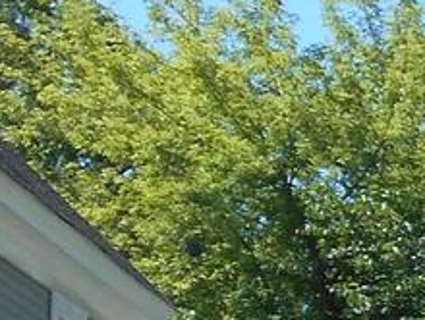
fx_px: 2572
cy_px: 437
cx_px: 1339
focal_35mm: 209
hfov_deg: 7.9
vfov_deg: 7.1
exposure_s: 1/400
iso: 80
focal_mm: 5.8
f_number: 3.6
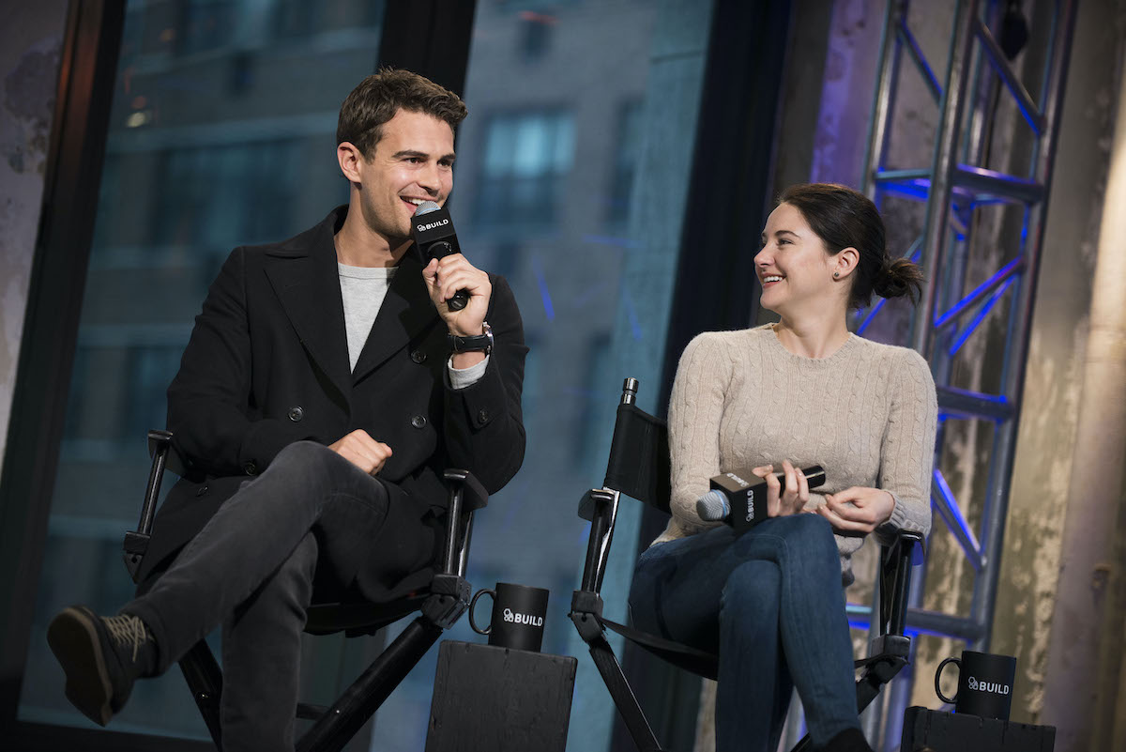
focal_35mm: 130
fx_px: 4067
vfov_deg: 10.6
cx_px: 563
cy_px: 376
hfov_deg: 15.8
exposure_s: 1/125
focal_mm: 130
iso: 1000
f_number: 3.2
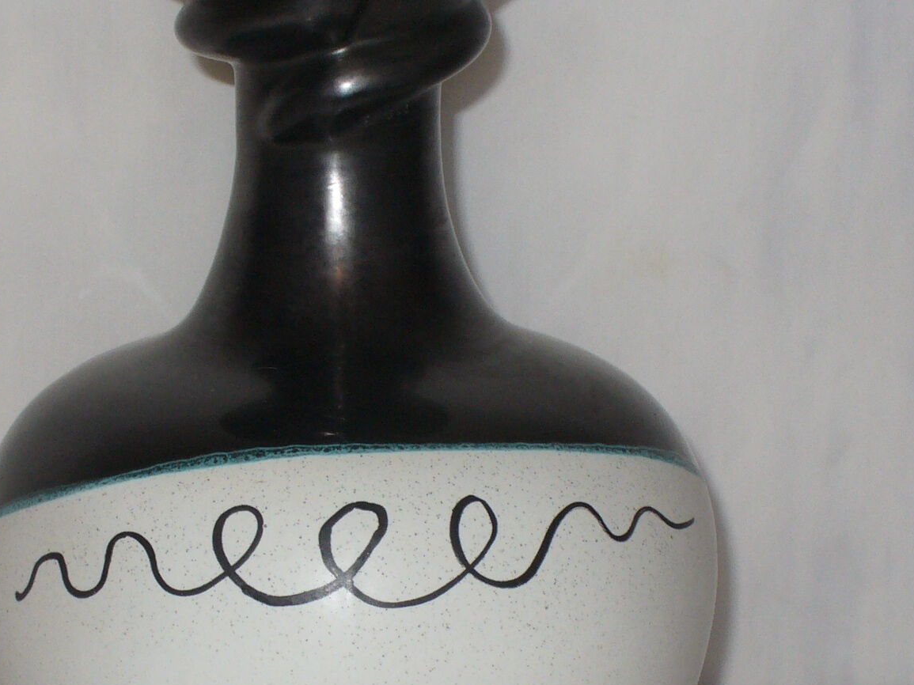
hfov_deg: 23.8
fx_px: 2165
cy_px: 443
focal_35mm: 82
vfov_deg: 18.0
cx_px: 407
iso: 100
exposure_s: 1/30
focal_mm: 6.1
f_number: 2.8
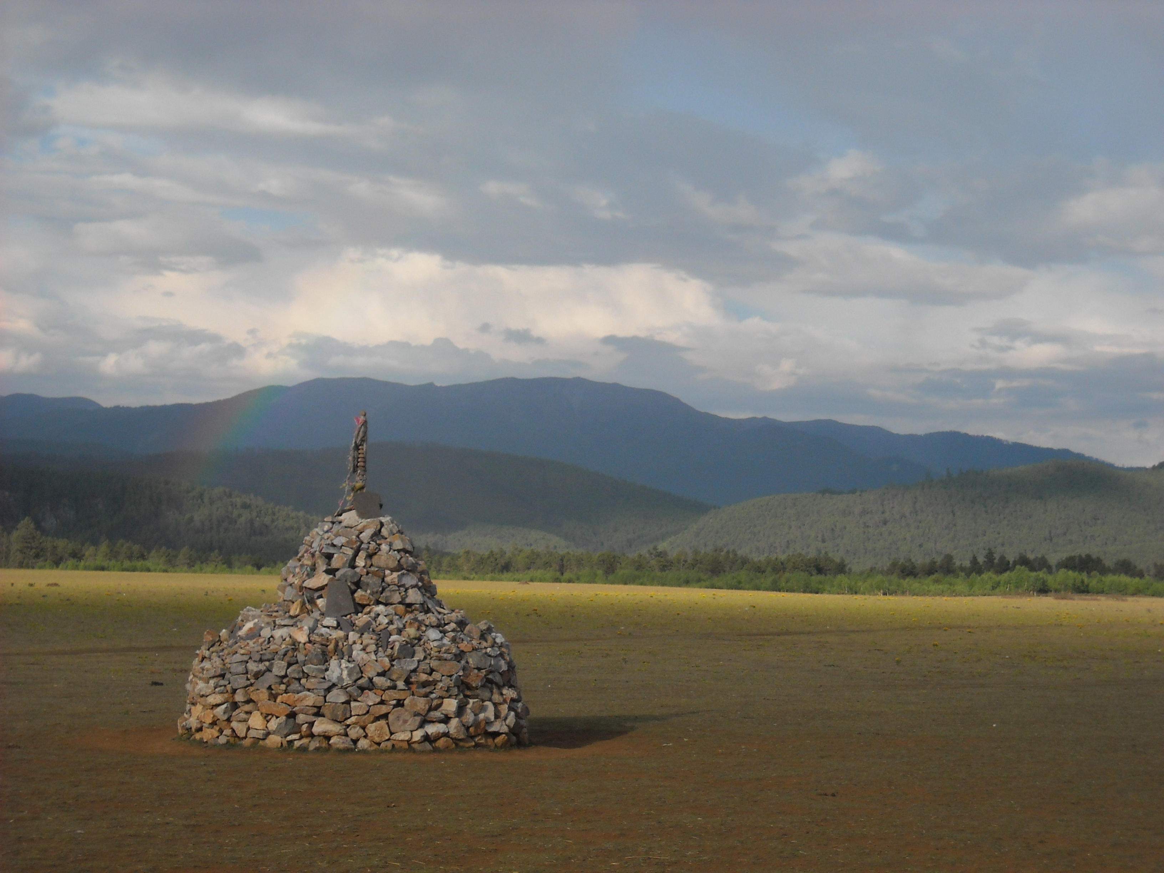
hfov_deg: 23.3
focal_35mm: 84
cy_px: 436
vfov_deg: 17.6
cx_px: 582
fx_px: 2825
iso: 118
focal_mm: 13.73
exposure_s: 1/250
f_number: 8.2
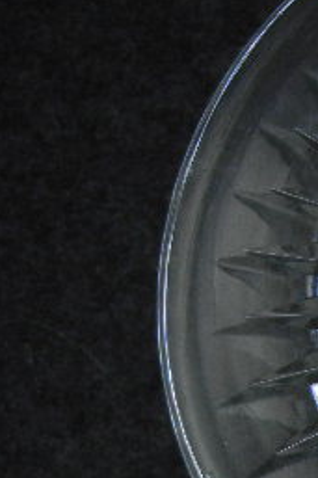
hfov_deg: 8.6
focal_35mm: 153
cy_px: 303
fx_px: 2030
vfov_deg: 13.4
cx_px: 588
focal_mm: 10.6
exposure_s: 1/30
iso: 800
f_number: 8
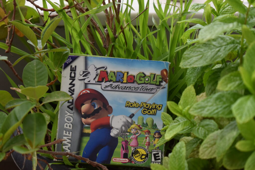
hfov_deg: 24.6
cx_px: 128
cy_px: 85
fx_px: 584
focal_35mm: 82
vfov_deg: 16.6
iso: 720
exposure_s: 1/250
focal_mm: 55
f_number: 5.6
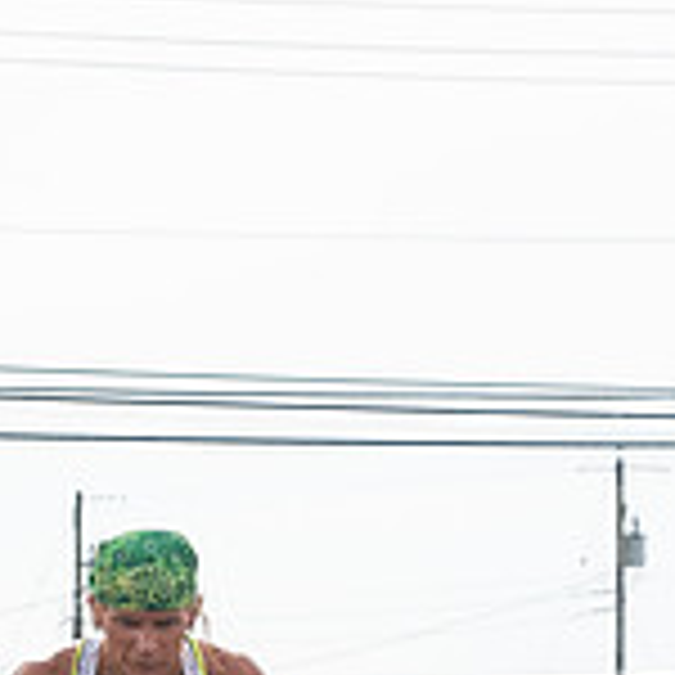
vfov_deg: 7.1
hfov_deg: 7.2
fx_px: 5361
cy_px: 991
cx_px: 146
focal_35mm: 243
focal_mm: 52
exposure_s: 1/3200
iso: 800
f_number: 4
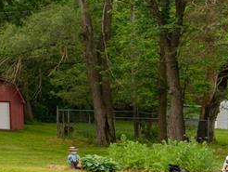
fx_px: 448
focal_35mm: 68
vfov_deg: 21.5
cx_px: -240
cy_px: 45
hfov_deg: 18.1
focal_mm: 17
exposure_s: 1/125
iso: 400
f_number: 9
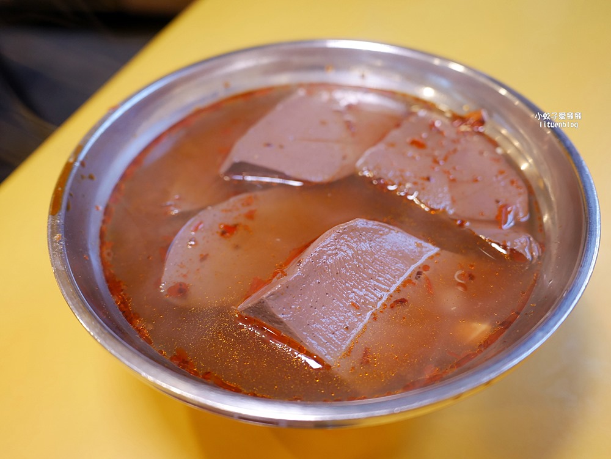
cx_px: 306
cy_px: 230
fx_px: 494
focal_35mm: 28
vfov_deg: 49.8
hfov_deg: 63.4
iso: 400
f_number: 2.5
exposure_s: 1/60
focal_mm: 14
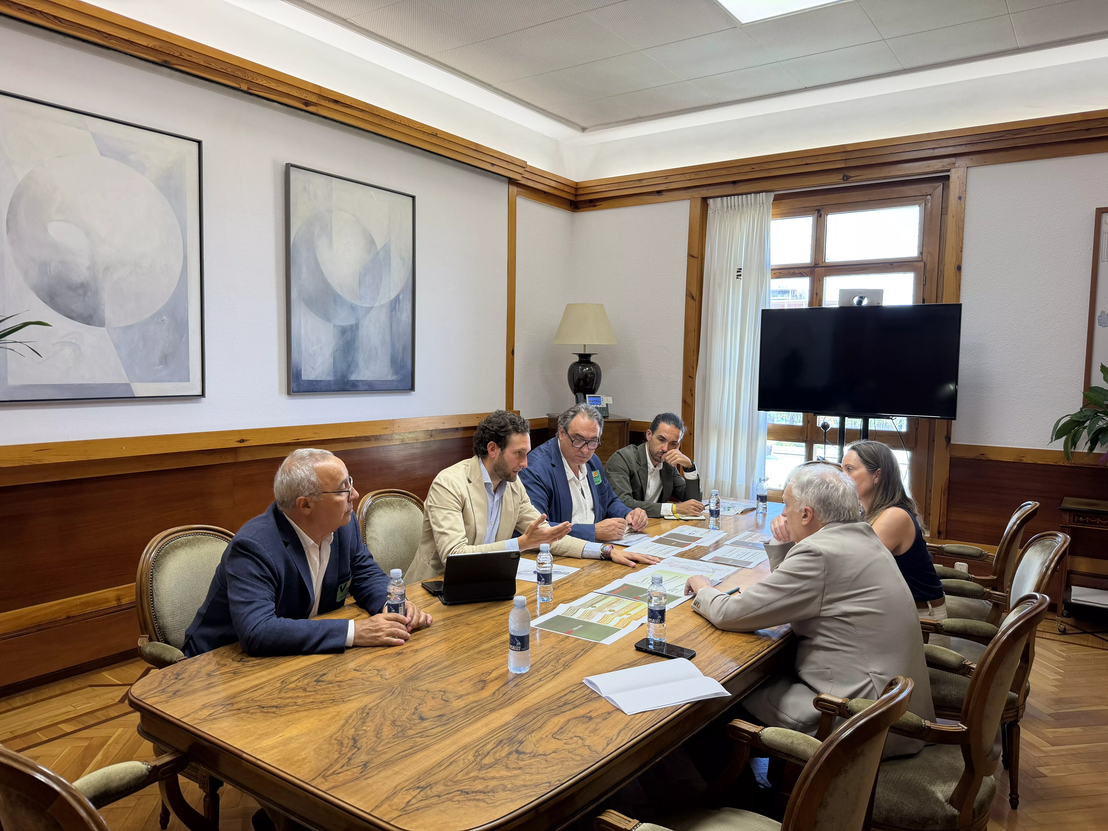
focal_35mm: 24
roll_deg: -0.8
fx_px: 768
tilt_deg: -5.4
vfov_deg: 56.8
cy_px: 416
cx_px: 554
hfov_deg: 71.6
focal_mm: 6.76
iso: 100
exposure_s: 1/121
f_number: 1.78
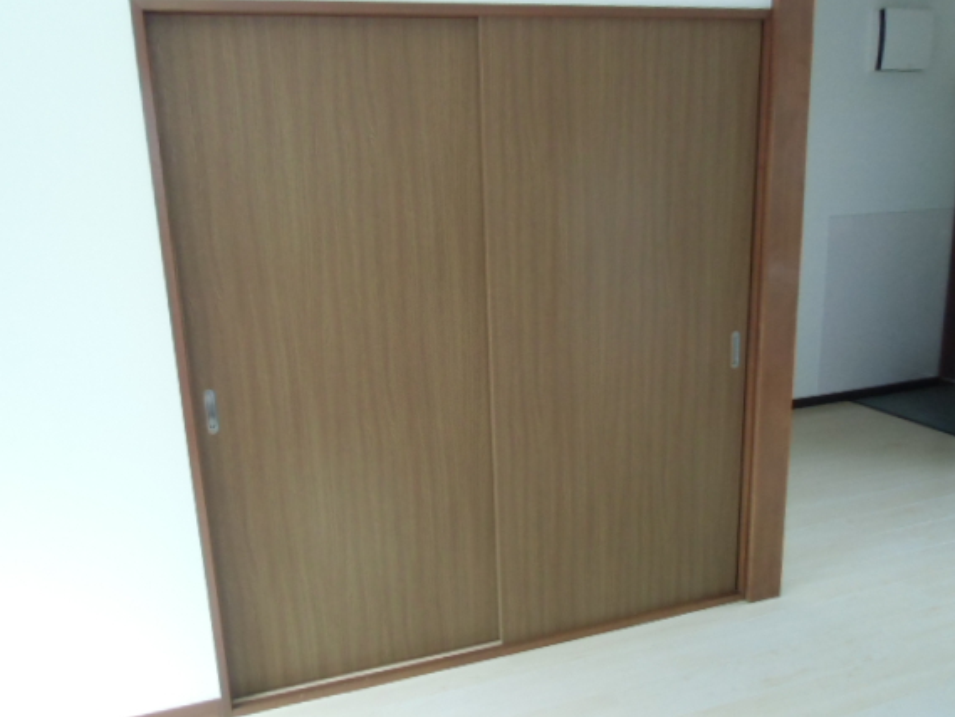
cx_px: 445
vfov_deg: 51.4
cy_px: 371
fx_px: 745
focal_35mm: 27
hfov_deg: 65.2
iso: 400
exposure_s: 1/125
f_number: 3
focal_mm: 4.24
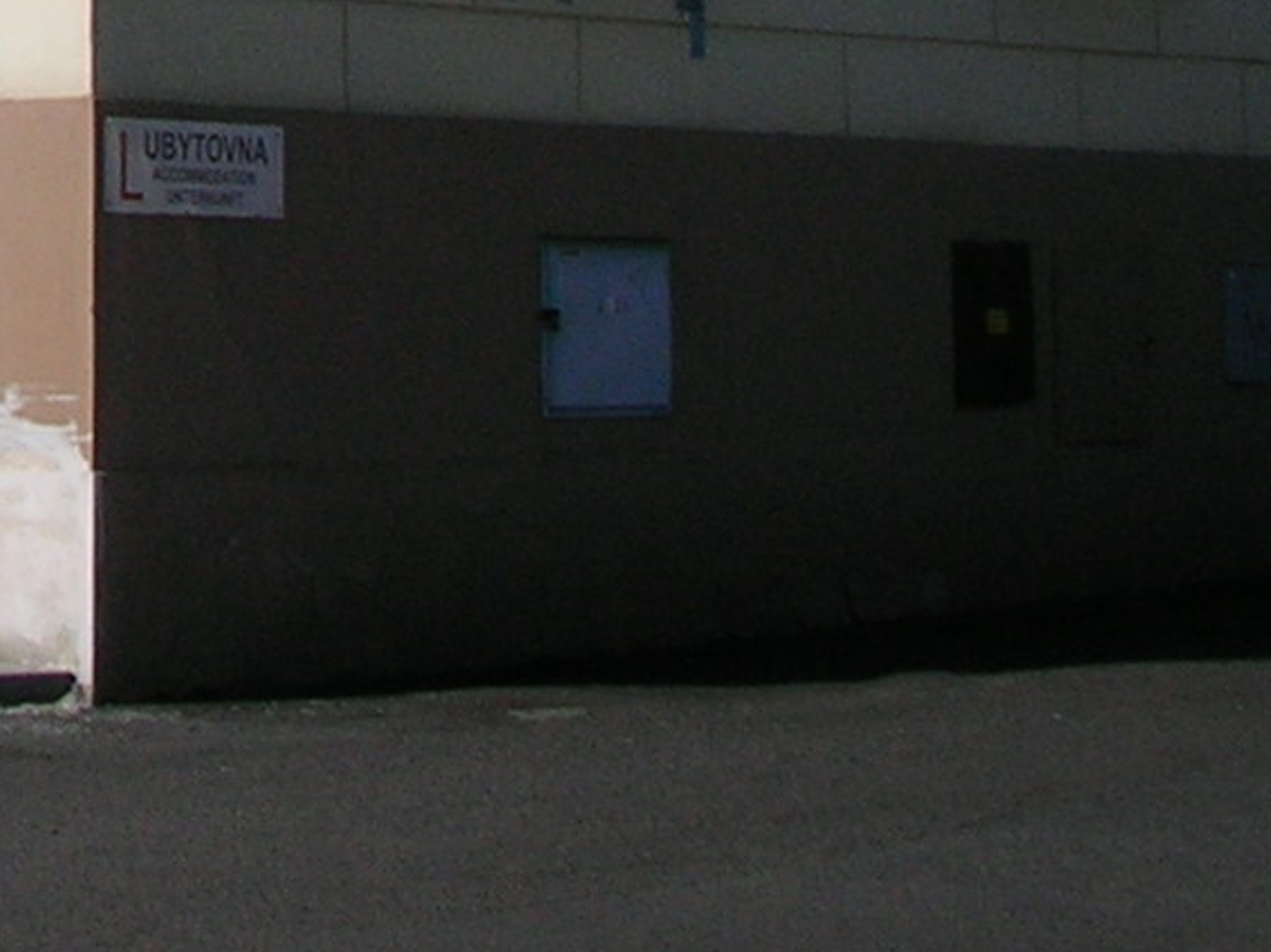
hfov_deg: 11.6
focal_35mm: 160
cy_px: -1178
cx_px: -906
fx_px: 5873
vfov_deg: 8.6
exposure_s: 1/207
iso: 50
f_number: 8.5
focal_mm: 5.8
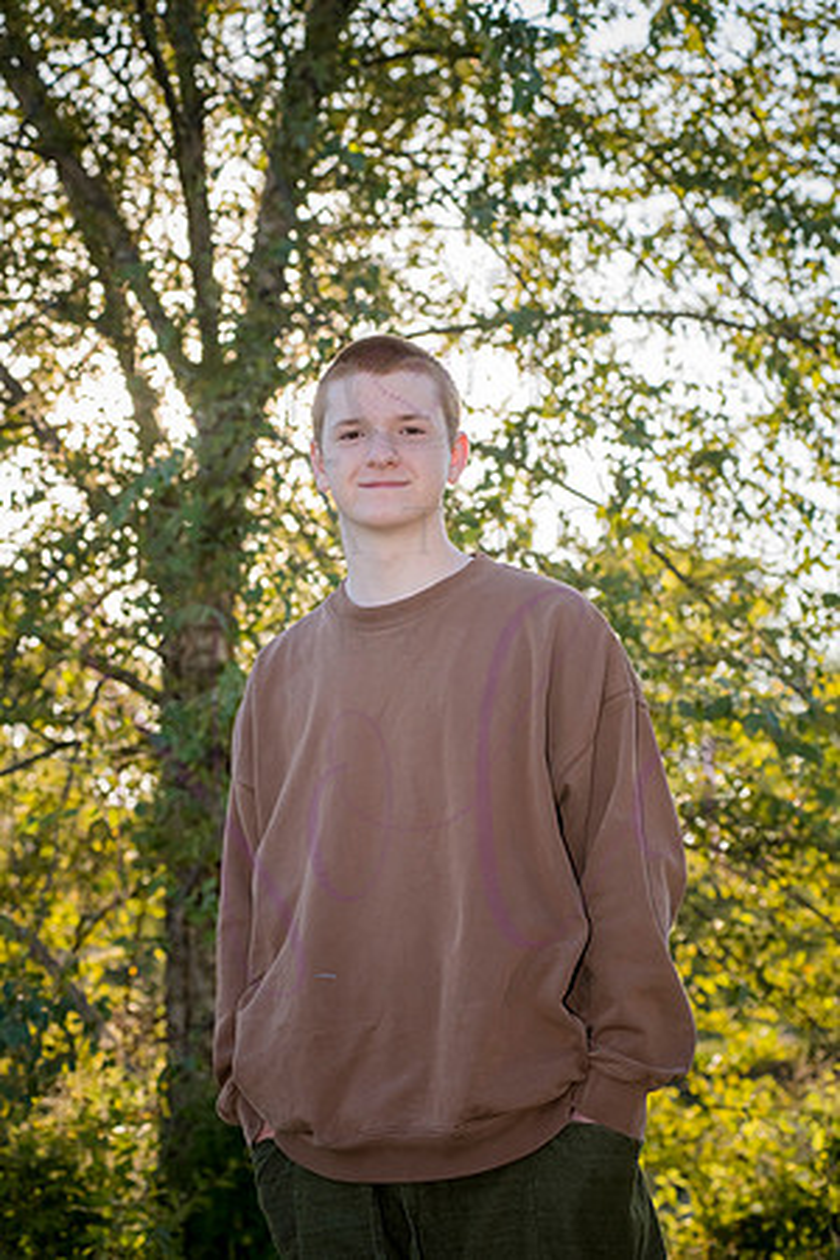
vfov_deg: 23.6
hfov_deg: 15.9
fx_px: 3010
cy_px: 630
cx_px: 420
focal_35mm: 86
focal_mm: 86
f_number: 8
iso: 400
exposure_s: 1/400
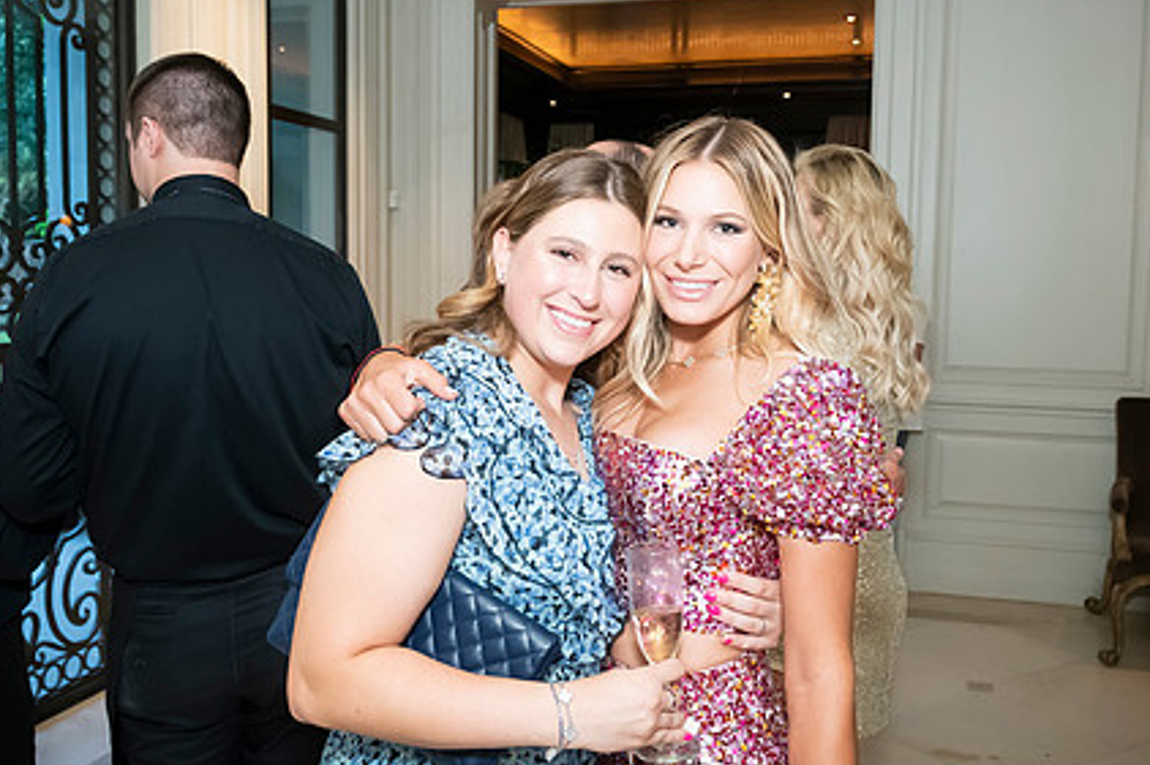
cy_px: 361
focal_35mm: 33
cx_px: 578
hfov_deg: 57.2
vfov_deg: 39.9
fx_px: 1054
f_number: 5.6
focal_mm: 24
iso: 1600
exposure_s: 1/60
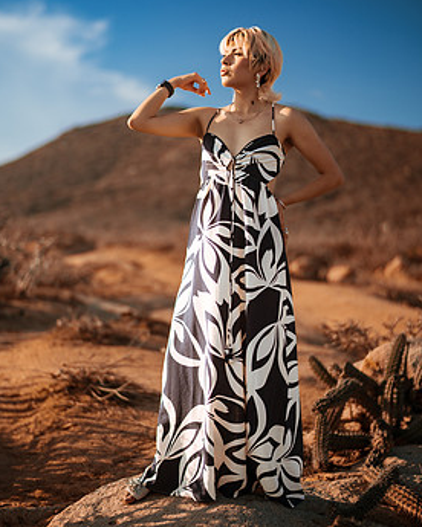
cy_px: 260
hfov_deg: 21.6
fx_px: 1108
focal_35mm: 71
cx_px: 213
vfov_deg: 26.8
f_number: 1.4
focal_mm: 58
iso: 50
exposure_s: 1/8000
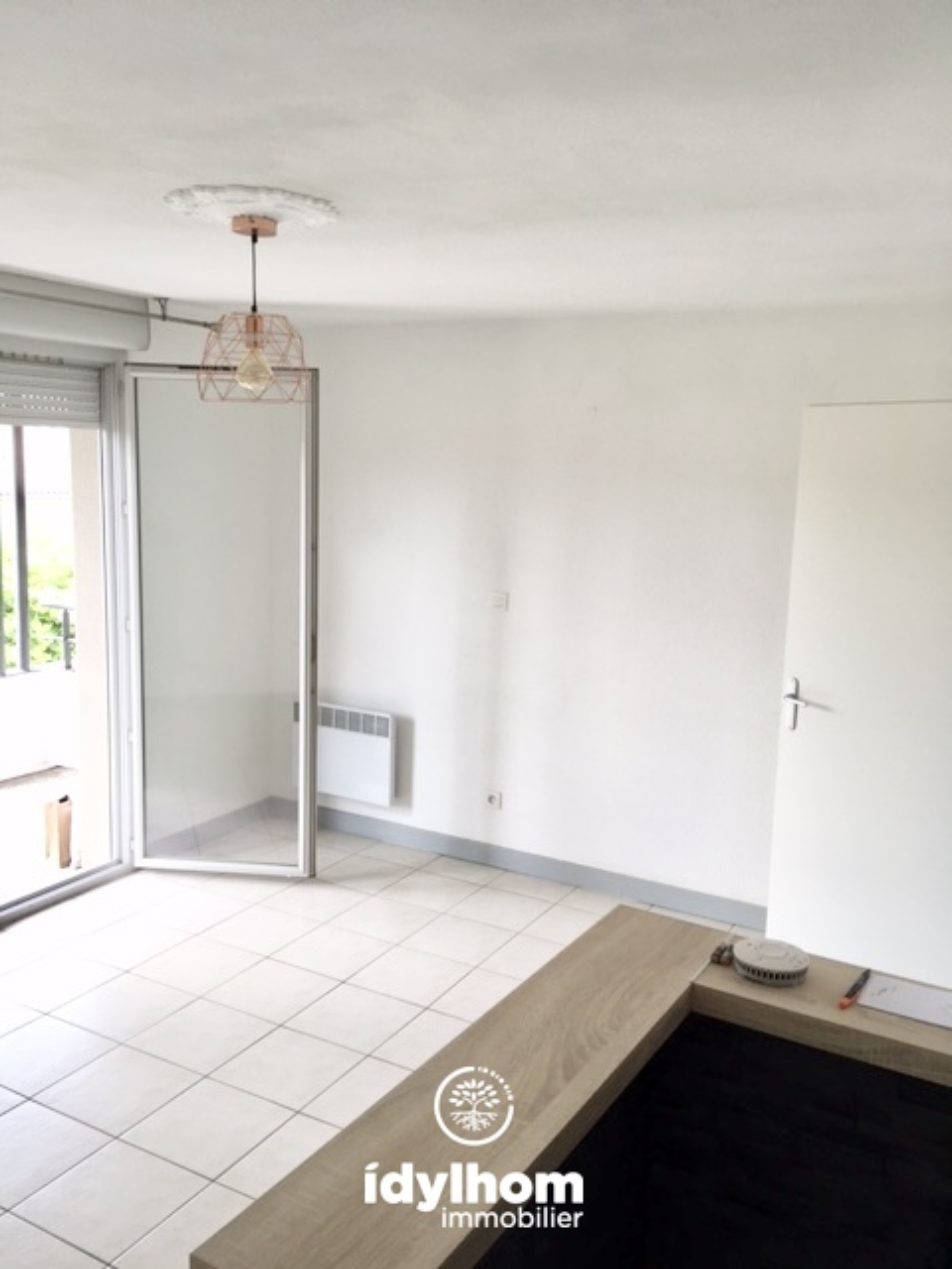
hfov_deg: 48.2
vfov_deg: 61.7
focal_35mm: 29
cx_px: 476
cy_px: 634
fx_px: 1063
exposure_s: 1/100
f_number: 2.2
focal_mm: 4.15
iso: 32
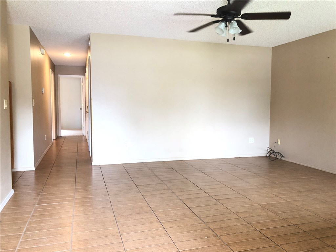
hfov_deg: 63.4
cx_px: 168
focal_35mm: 28
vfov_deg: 49.7
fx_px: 272
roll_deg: -0.6
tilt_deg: -4.0
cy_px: 126
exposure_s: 1/15
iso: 50
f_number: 1.8
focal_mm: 4
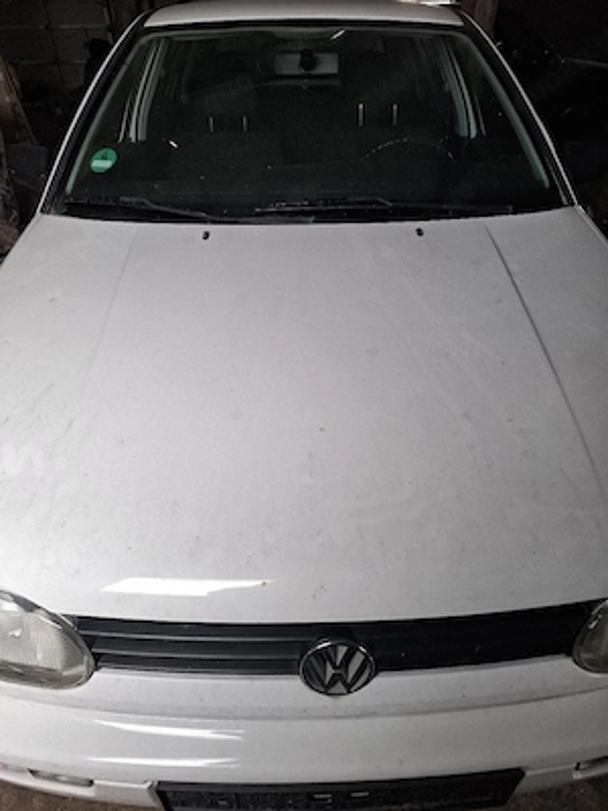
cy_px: 406
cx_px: 304
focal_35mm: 23
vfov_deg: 73.9
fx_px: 539
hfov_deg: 58.9
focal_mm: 5.54
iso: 50
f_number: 1.8
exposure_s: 1/100
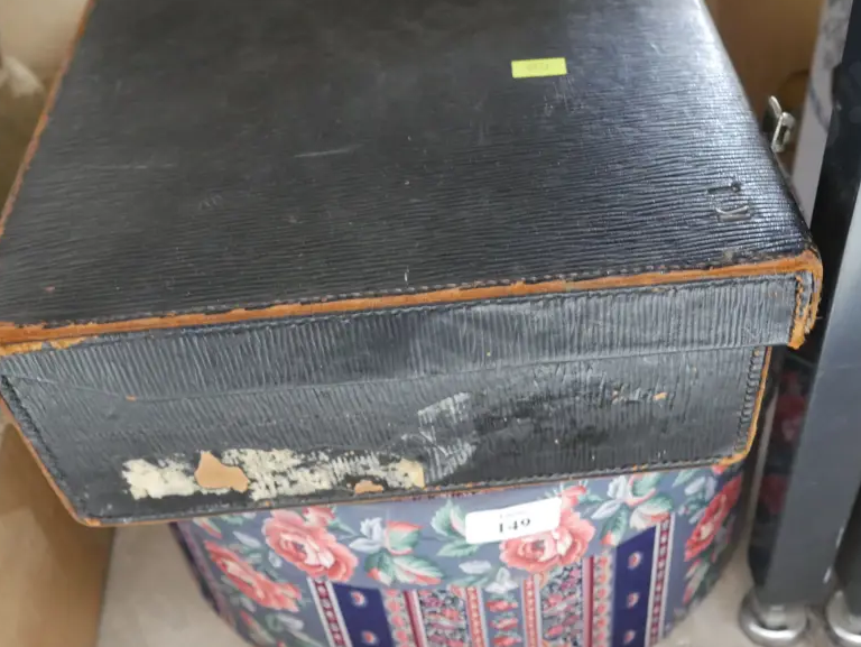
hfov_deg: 46.7
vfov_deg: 35.9
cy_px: 374
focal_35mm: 40
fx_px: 996
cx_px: 481
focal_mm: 15
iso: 3200
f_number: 4
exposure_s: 1/20
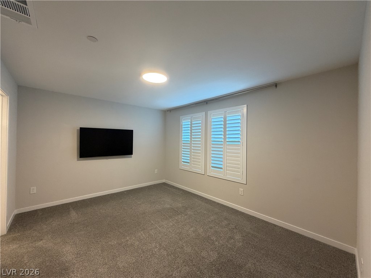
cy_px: 139
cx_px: 186
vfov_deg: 85.7
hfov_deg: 102.1
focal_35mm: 14
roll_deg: -0.4
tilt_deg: +0.4
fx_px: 150
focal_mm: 2.22
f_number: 2.2
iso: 200
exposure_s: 1/60
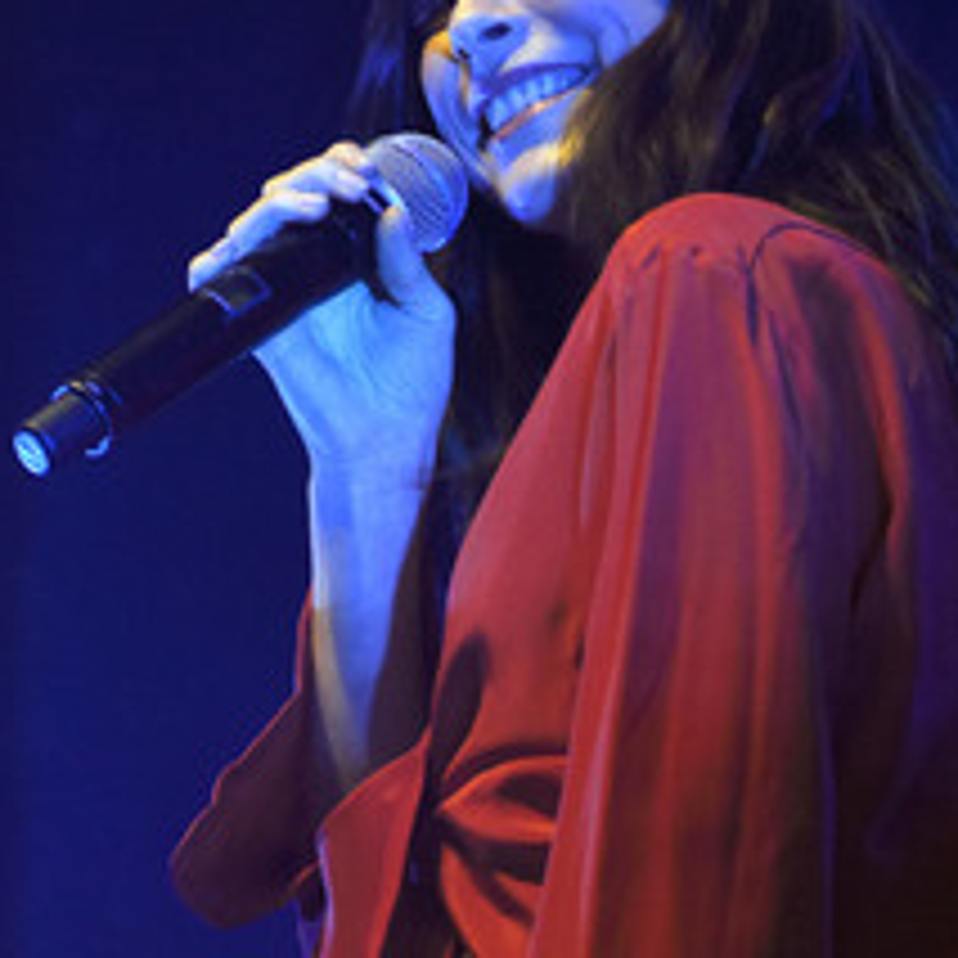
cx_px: 524
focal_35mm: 189
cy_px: 337
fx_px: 5918
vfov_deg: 9.2
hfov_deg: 9.3
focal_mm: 70
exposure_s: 1/320
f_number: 3.5
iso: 1250
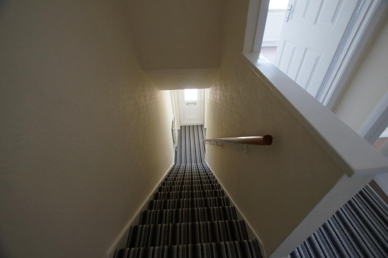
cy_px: 129
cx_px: 194
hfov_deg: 100.5
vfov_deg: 77.2
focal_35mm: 15
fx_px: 161
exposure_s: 1/60
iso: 640
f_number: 4
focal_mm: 10
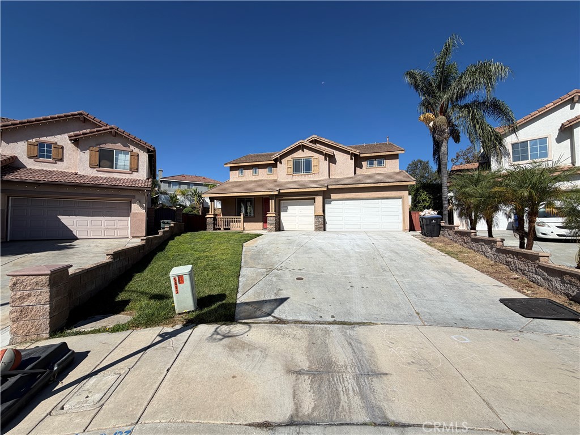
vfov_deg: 85.7
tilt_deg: +1.4
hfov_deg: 102.1
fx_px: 235
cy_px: 218
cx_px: 290
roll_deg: +0.3
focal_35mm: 14
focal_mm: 2.22
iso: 20
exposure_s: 1/1211
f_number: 2.2
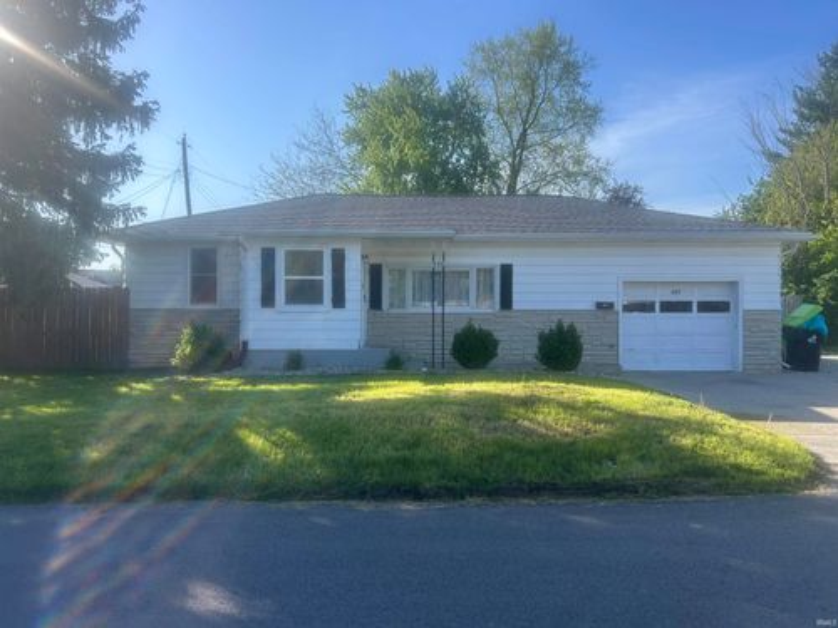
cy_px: 314
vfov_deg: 53.1
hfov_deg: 67.3
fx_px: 629
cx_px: 419
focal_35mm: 26
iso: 50
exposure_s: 1/2457
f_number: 1.5
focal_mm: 5.7
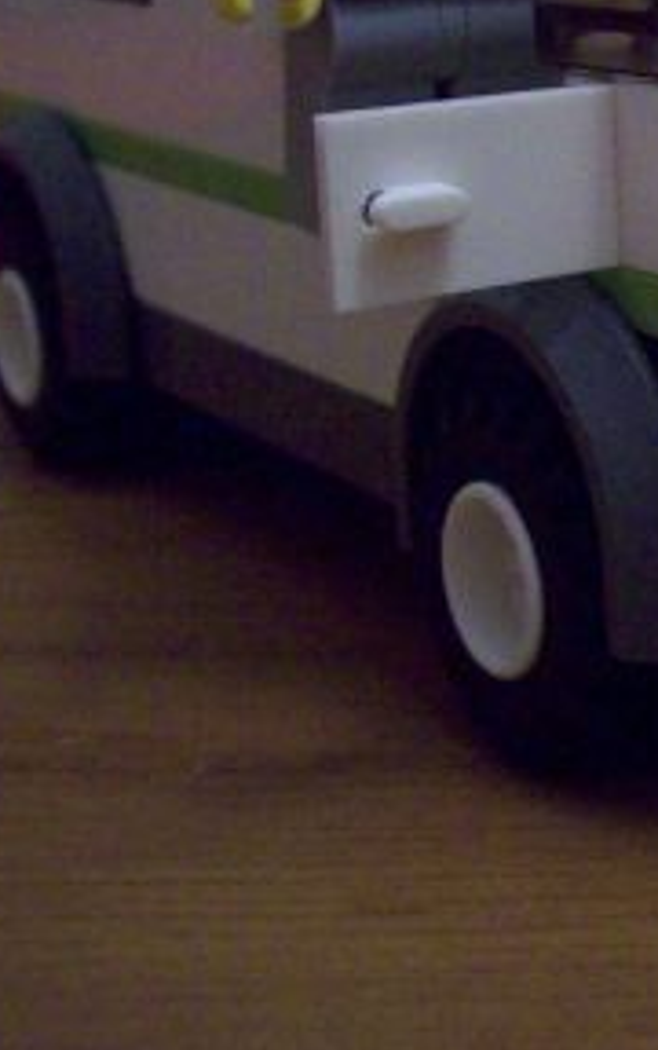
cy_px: 271
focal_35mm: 85
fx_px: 2433
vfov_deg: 24.1
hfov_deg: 14.2
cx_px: 1056
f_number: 2.7
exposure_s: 1/8
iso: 200
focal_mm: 6
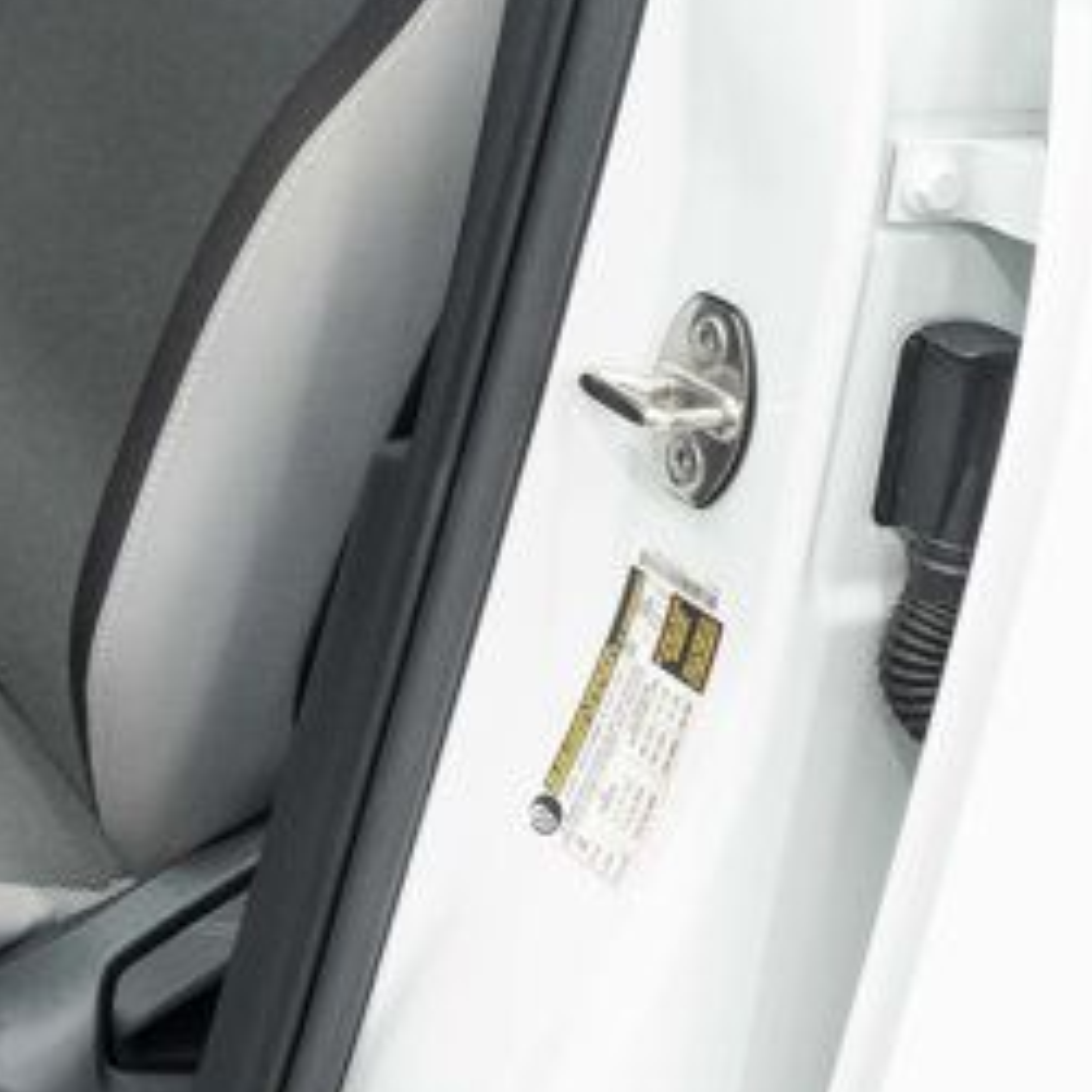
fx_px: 3462
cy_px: 59
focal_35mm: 97
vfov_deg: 17.6
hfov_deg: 17.0
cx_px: -296
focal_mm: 28
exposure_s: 1/50
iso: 800
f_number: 3.2
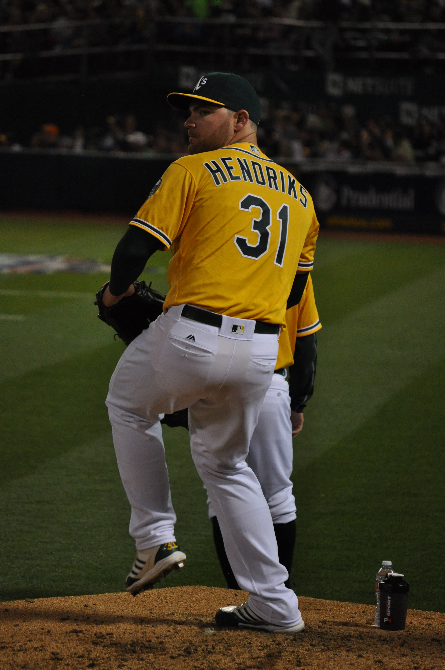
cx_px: 222
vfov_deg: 6.9
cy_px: 335
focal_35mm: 300
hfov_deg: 4.6
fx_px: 5576
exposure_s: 1/500
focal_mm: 200
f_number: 5.6
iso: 1400
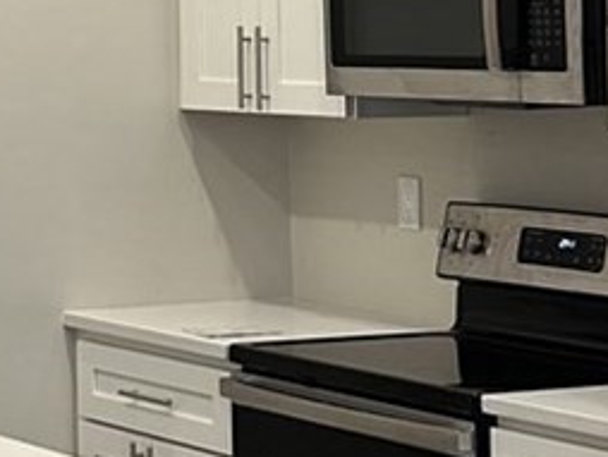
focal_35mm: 109
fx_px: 1916
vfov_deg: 13.5
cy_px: 50
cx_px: -220
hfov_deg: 16.8
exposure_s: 1/60
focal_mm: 6.86
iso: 160
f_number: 1.78
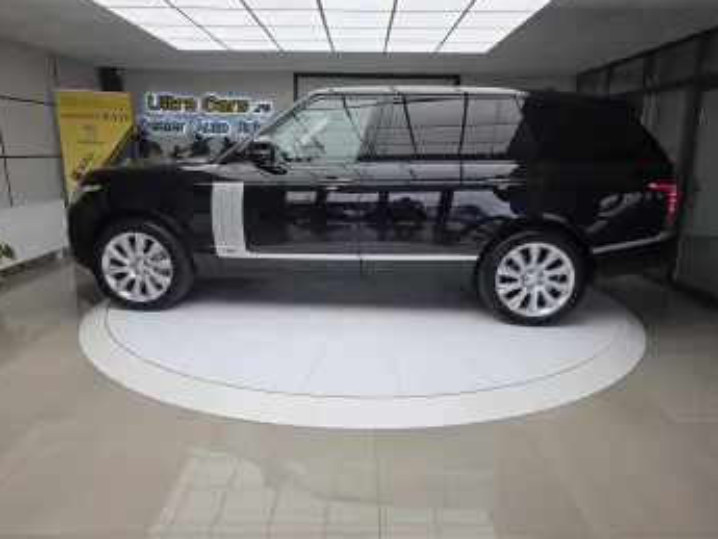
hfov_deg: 71.6
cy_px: 273
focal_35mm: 24
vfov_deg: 56.8
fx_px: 498
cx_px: 368
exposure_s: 1/108
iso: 12
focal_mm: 6.25
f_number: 1.7
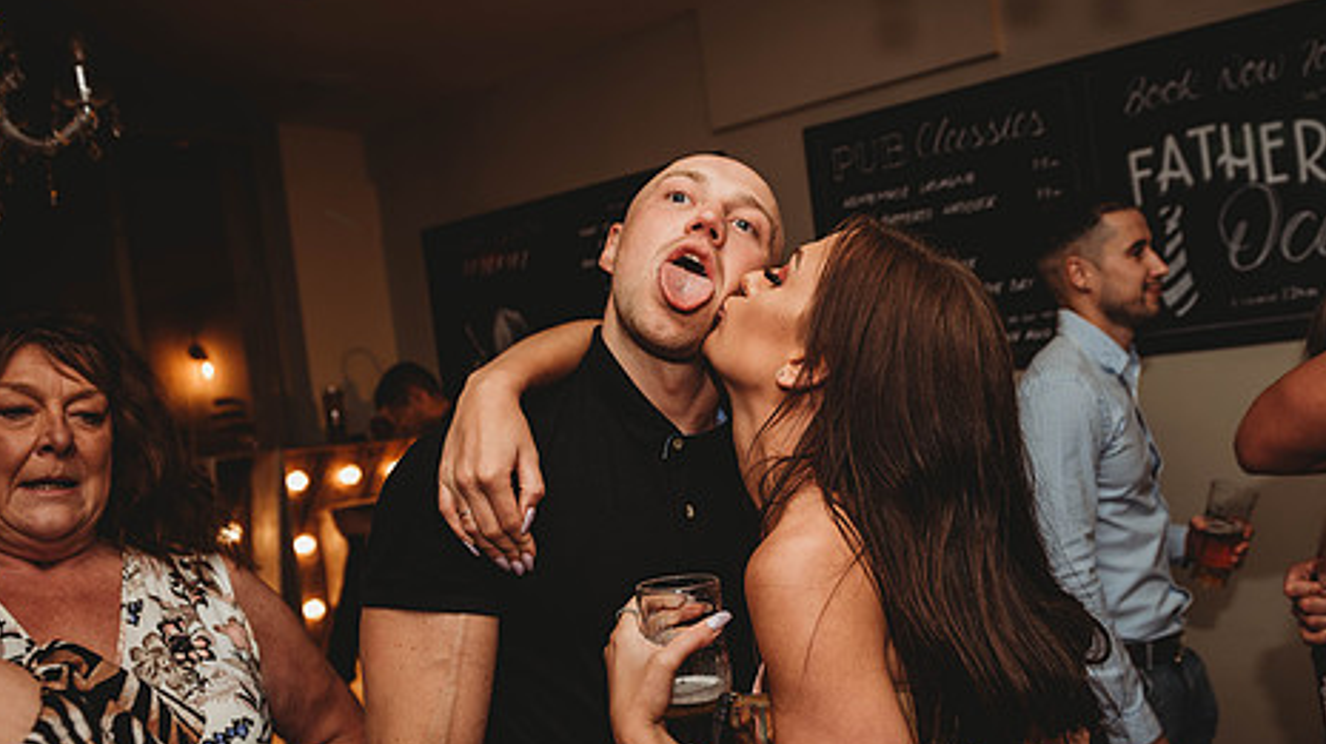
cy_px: 446
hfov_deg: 57.7
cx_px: 787
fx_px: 1195
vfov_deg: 34.5
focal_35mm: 34
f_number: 4
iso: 400
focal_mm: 26
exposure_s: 1/80
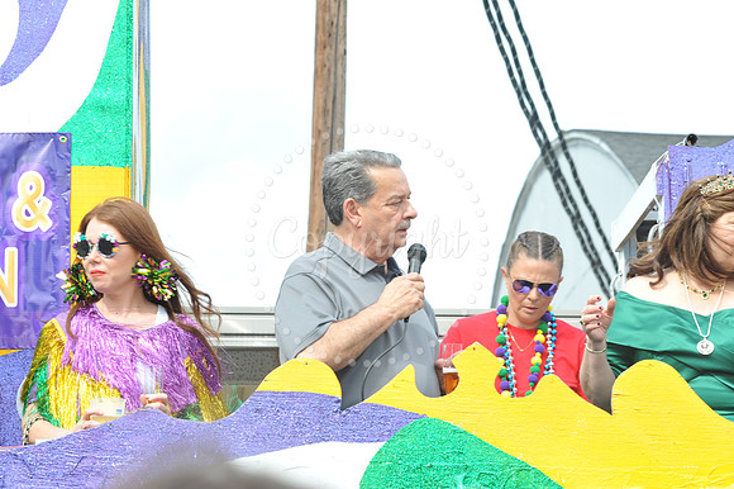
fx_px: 2445
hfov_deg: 17.1
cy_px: 244
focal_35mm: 120
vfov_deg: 11.4
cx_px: 367
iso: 200
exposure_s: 1/100
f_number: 10
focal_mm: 120
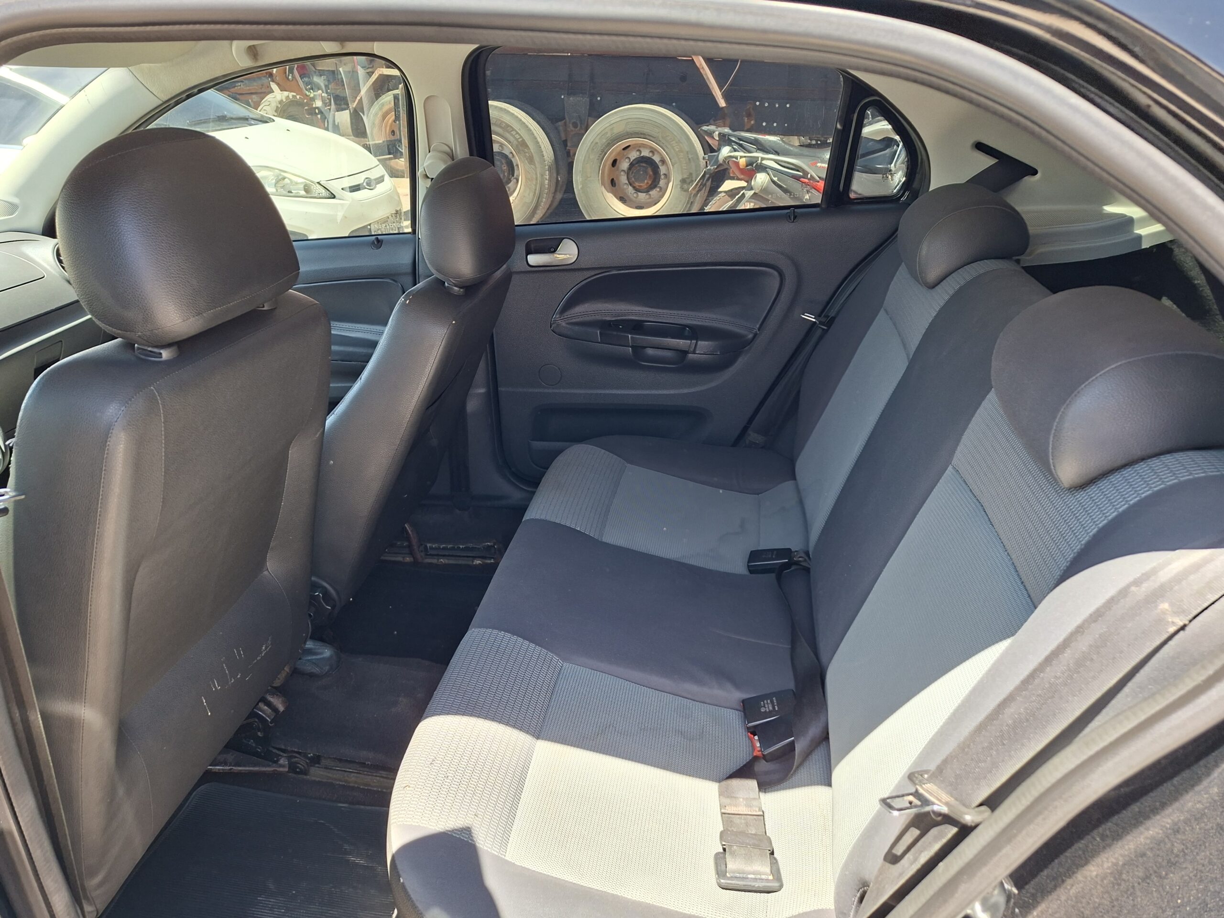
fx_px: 813
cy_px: 459
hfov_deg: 73.9
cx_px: 612
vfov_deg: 58.9
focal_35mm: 23
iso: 64
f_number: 1.8
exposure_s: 1/120
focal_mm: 5.54
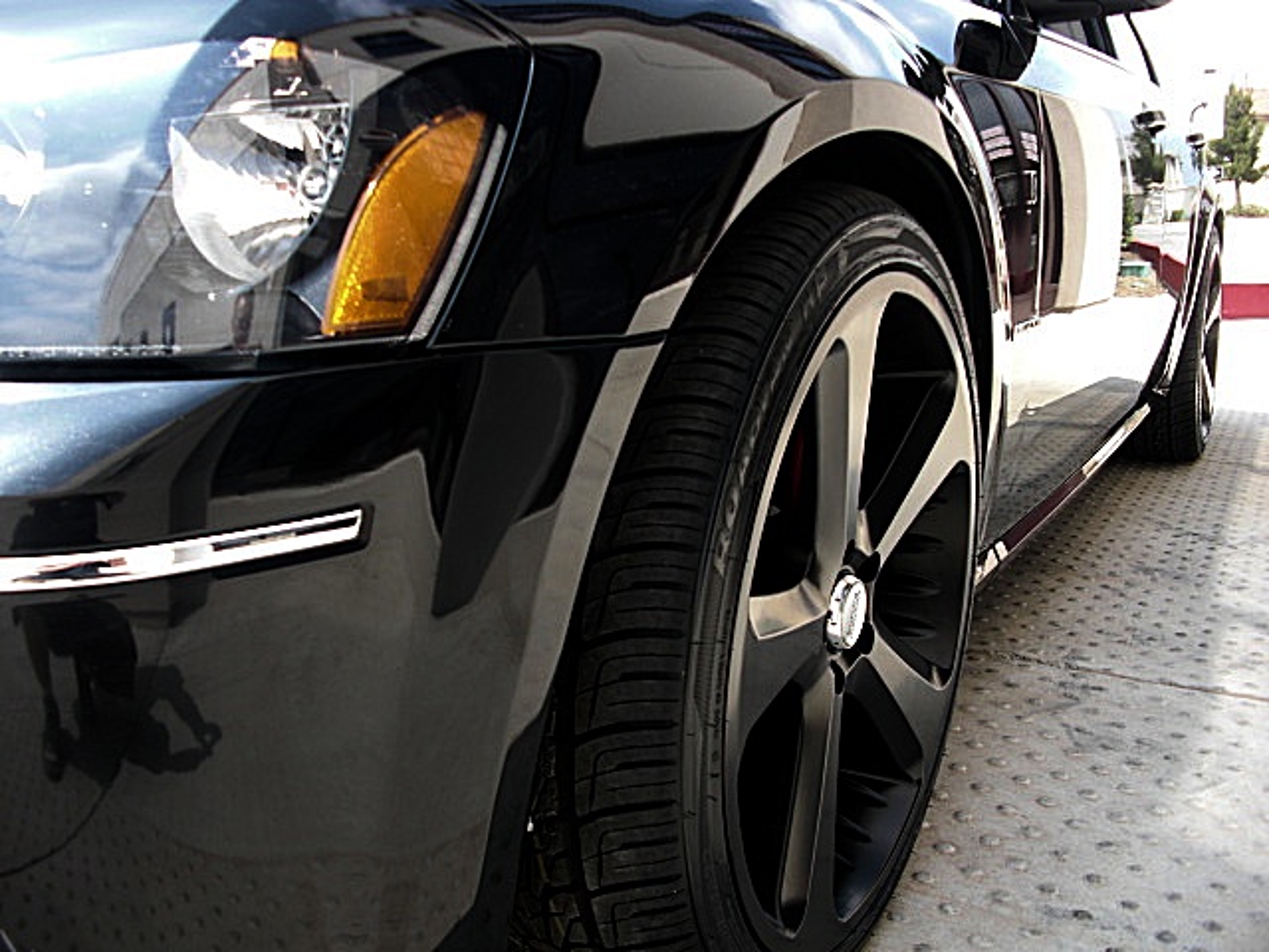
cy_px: 476
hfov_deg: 51.4
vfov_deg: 39.7
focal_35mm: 36
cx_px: 634
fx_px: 1320
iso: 50
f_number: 2.8
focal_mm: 6.3
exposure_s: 1/200
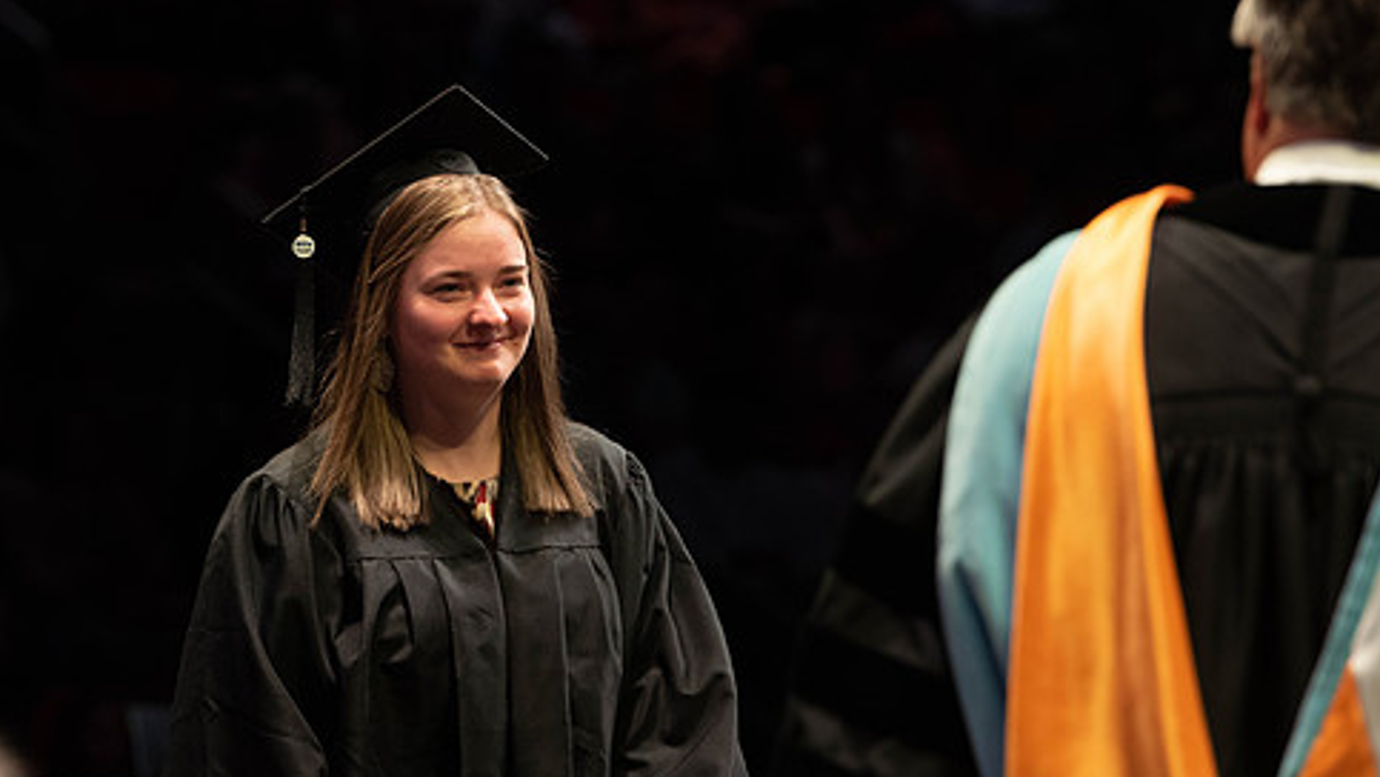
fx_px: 8931
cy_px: 364
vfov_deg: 5.0
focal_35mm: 244
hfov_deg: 8.8
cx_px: 642
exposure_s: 1/320
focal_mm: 180
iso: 1600
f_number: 4.5
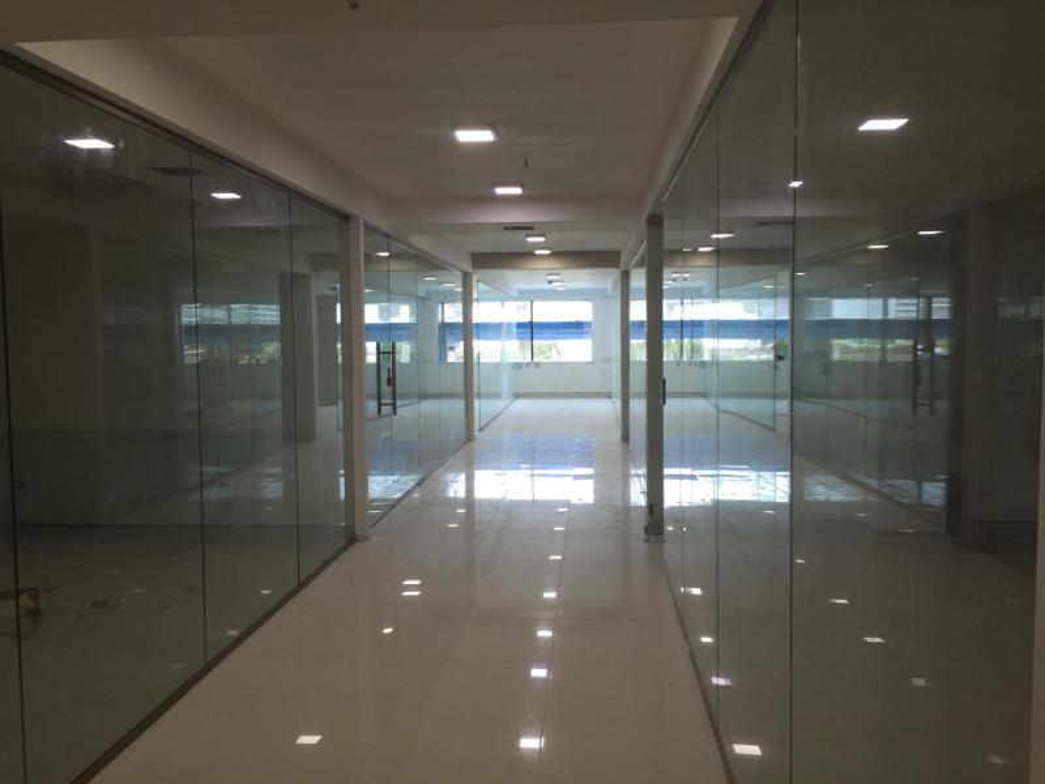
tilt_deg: -3.0
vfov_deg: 48.2
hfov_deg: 61.7
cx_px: 522
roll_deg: -0.6
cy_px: 392
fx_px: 875
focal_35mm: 29
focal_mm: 4.15
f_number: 2.2
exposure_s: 1/40
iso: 32
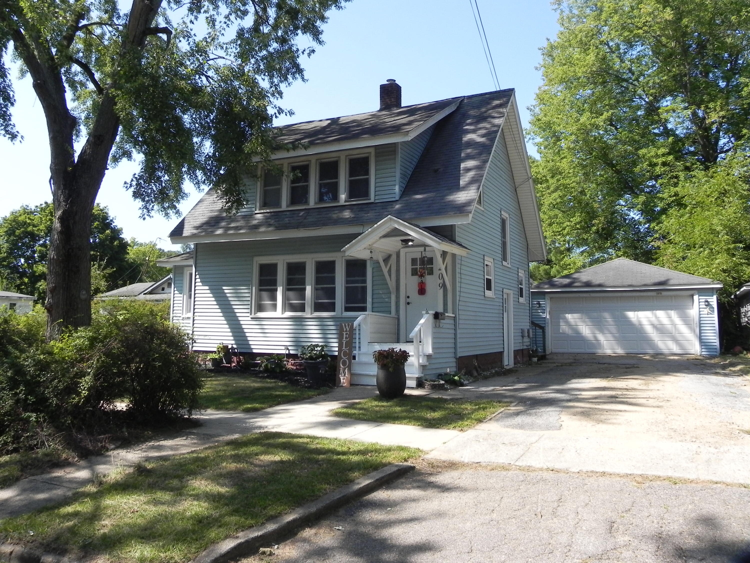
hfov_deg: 61.7
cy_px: 282
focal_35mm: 29
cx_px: 375
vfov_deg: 48.2
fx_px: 628
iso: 224
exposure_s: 1/302
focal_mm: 5.2
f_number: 6.3
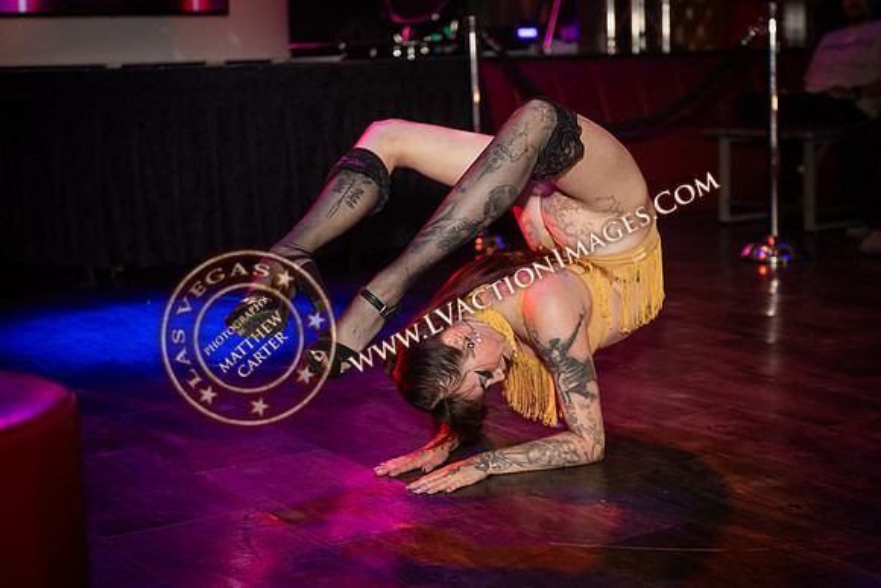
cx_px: 479
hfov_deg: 32.1
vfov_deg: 21.8
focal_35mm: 62
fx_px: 1528
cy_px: 312
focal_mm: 56
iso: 1250
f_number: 2.8
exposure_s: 1/80
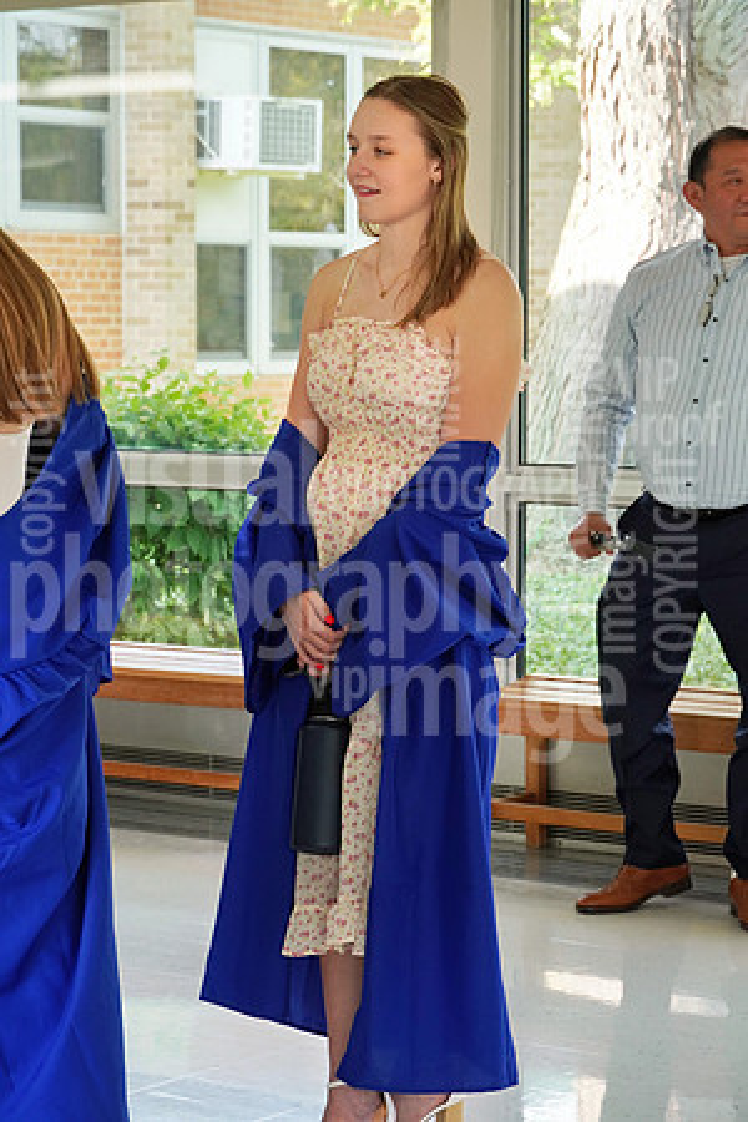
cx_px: 374
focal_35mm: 104
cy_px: 561
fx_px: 3225
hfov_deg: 13.2
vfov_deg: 19.7
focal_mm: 69
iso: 800
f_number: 7.1
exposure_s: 1/100
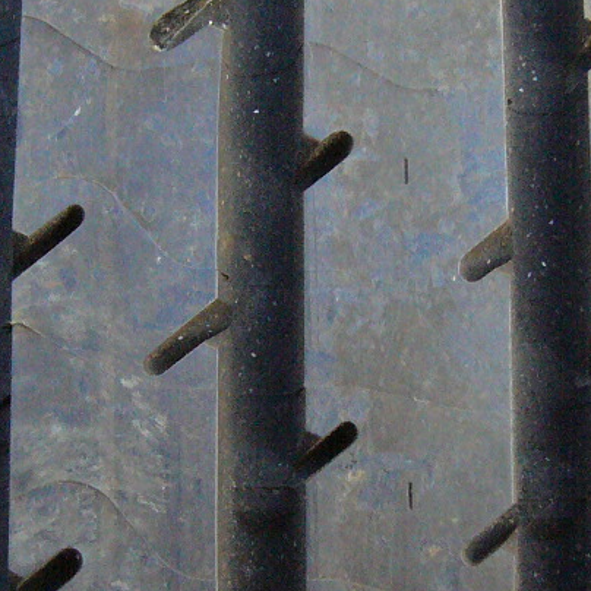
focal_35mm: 98
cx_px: 404
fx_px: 1893
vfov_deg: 17.7
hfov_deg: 17.7
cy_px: 338
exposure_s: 1/400
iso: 400
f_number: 2.8
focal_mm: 5.8
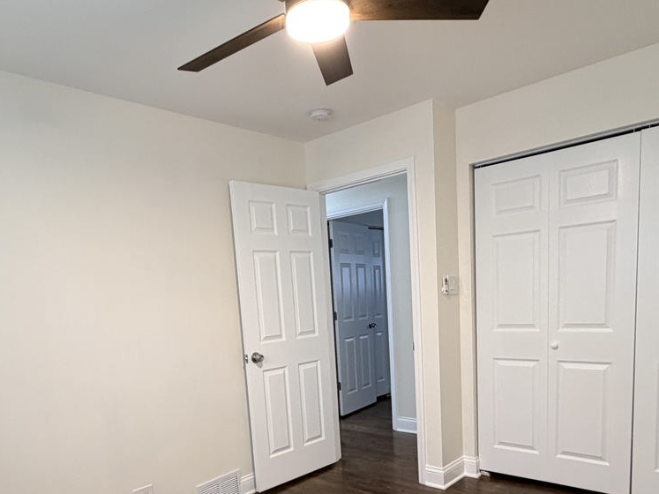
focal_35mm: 27
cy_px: 371
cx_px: 313
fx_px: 514
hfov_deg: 65.3
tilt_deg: -7.8
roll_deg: +4.4
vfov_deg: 49.3
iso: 200
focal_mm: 2.22
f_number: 2.2
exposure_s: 1/60
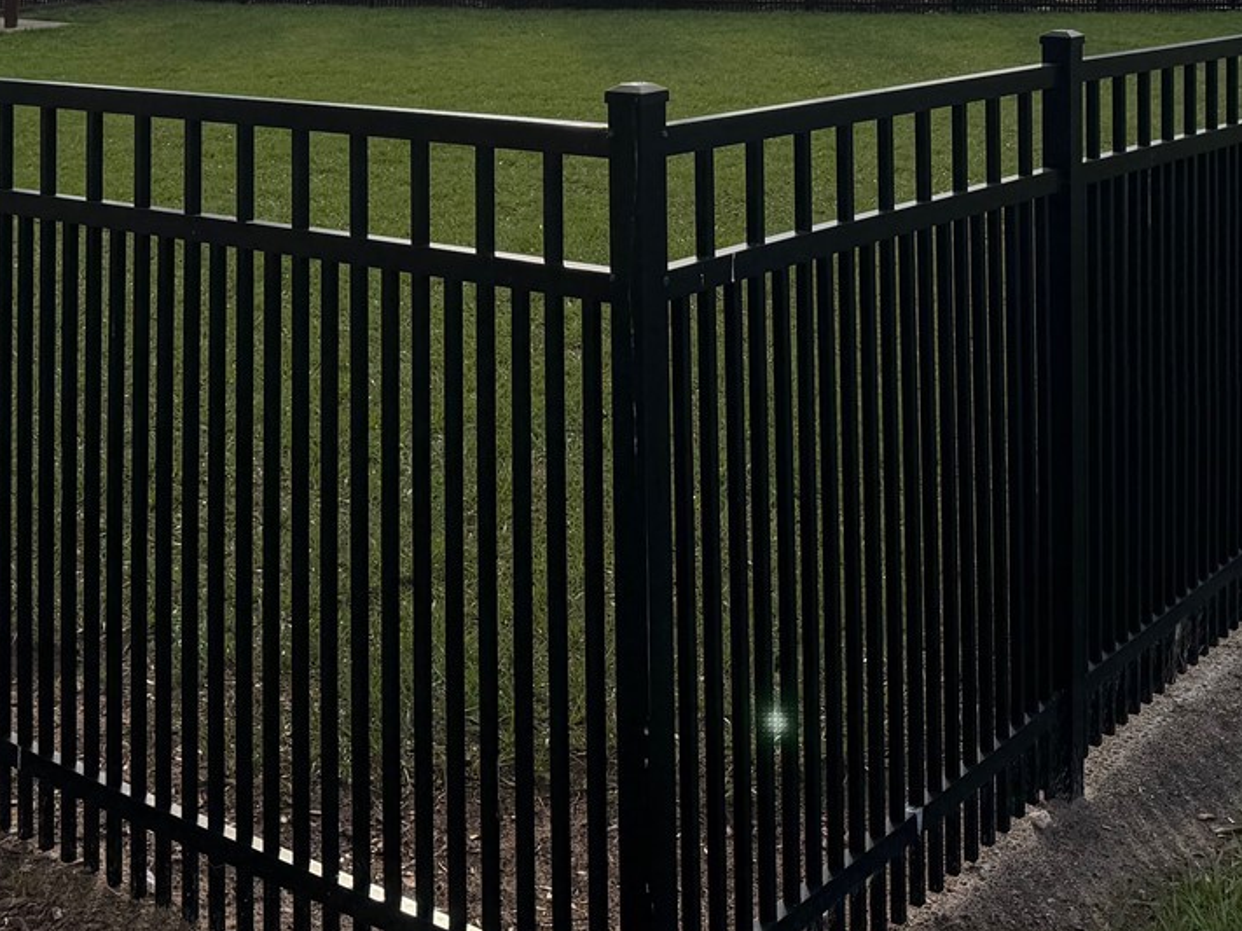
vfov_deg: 25.1
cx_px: 582
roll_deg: +1.0
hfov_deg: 35.5
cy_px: -98
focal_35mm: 54
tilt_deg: -0.7
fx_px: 1937
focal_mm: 6.76
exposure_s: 1/5319
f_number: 1.78
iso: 80
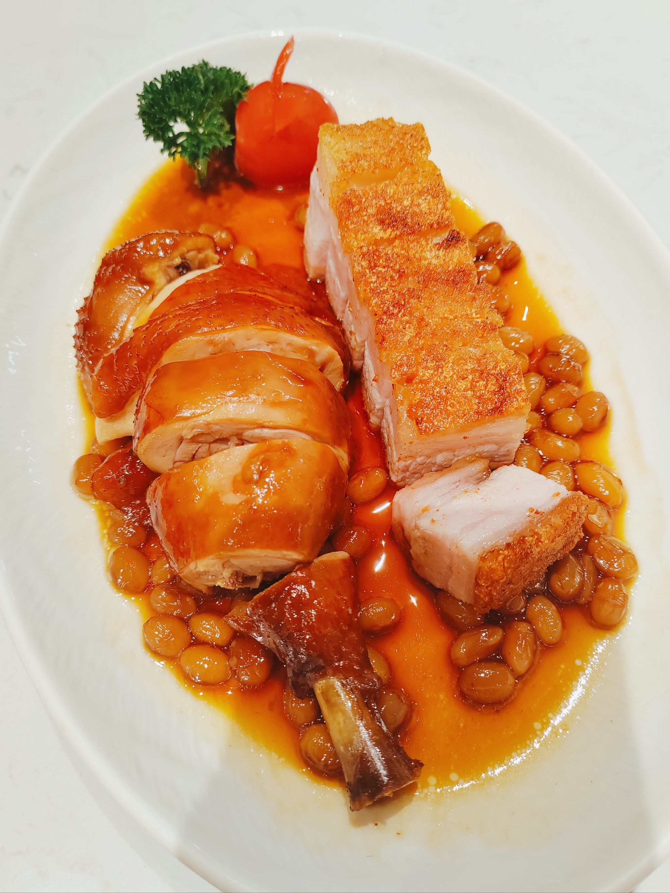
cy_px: 446
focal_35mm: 27
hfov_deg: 51.4
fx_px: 697
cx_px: 335
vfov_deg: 65.3
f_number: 1.9
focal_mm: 5.52
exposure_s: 1/100
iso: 640
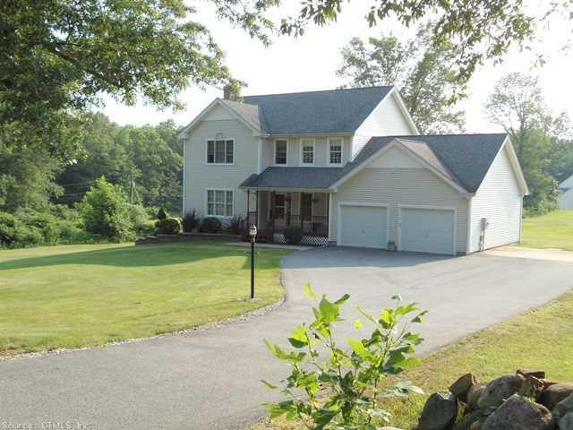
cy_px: 215
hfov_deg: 50.1
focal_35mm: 37
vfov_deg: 38.7
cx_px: 286
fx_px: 612
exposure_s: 1/320
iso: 80
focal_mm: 6.7
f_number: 3.2
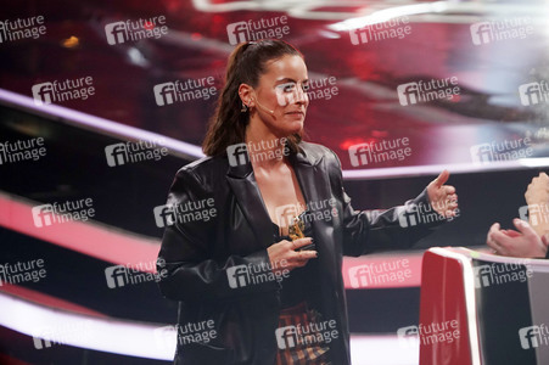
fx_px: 5821
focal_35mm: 382
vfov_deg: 3.6
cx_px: 274
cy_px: 182
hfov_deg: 5.4
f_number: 6.3
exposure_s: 1/160
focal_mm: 382
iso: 4000
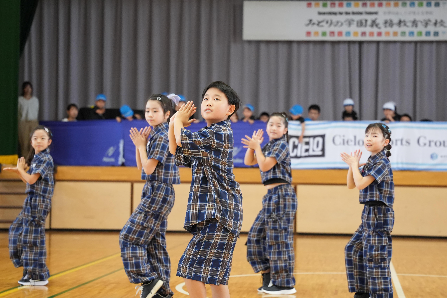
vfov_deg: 13.0
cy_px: 149
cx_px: 224
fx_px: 1304
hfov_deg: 19.5
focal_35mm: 105
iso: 3200
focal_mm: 70
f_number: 2.8
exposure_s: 1/800
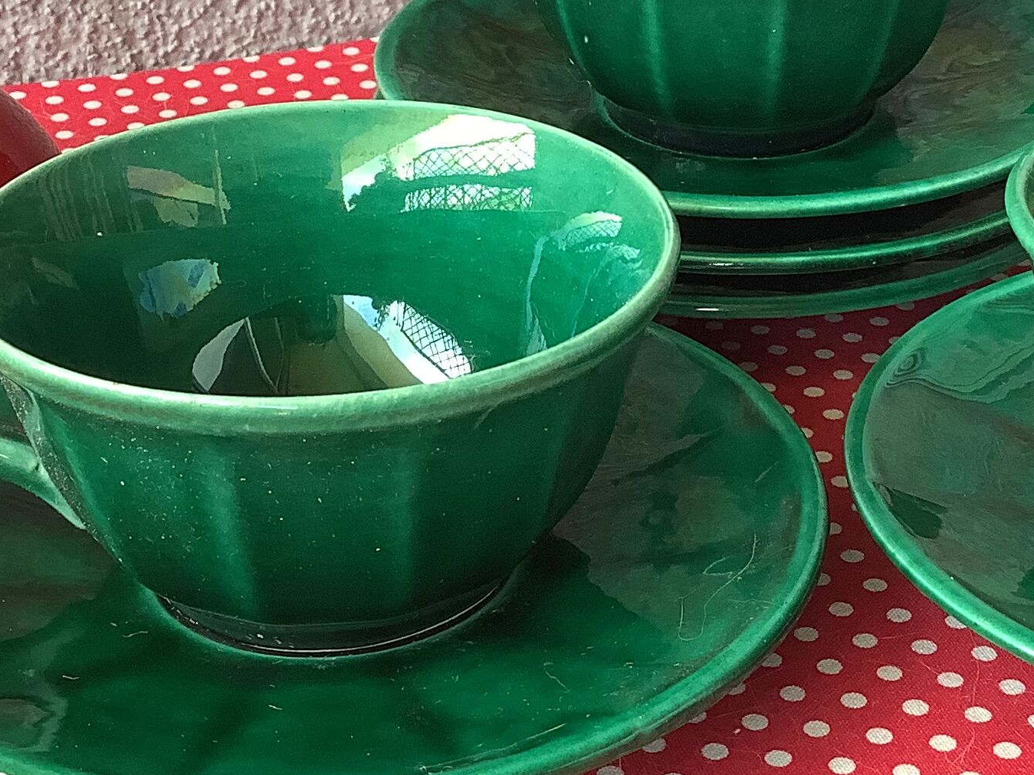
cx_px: 689
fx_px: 2240
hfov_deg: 25.8
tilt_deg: -22.0
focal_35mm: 75
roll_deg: -0.1
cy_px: 185
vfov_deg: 19.5
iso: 64
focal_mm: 3.3
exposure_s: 1/100
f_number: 2.4
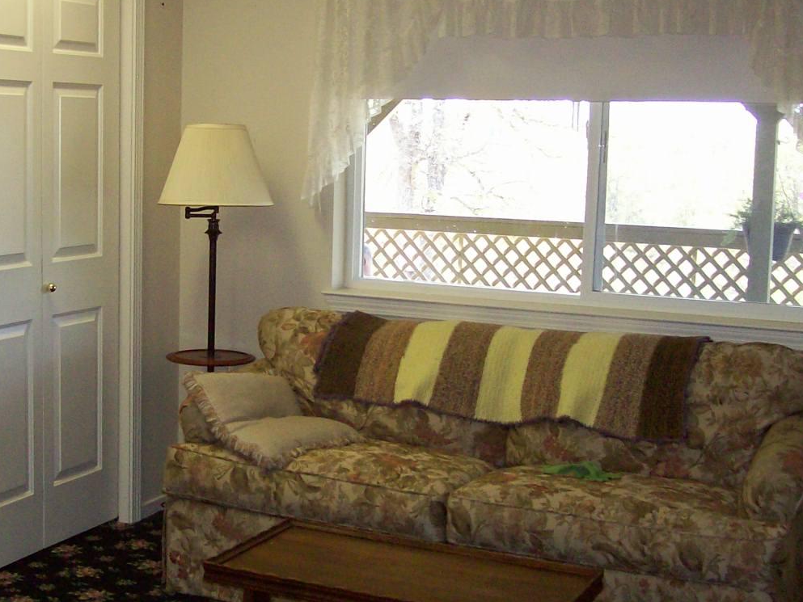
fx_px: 1346
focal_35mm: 58
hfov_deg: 32.9
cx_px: 256
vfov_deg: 25.2
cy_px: 300
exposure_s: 1/64
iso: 140
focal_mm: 6
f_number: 2.7
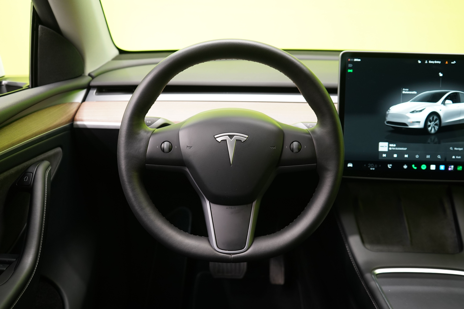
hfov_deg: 51.9
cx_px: 232
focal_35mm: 37
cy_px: 154
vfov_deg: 35.9
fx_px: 477
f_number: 5
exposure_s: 1/20
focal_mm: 37
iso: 1250
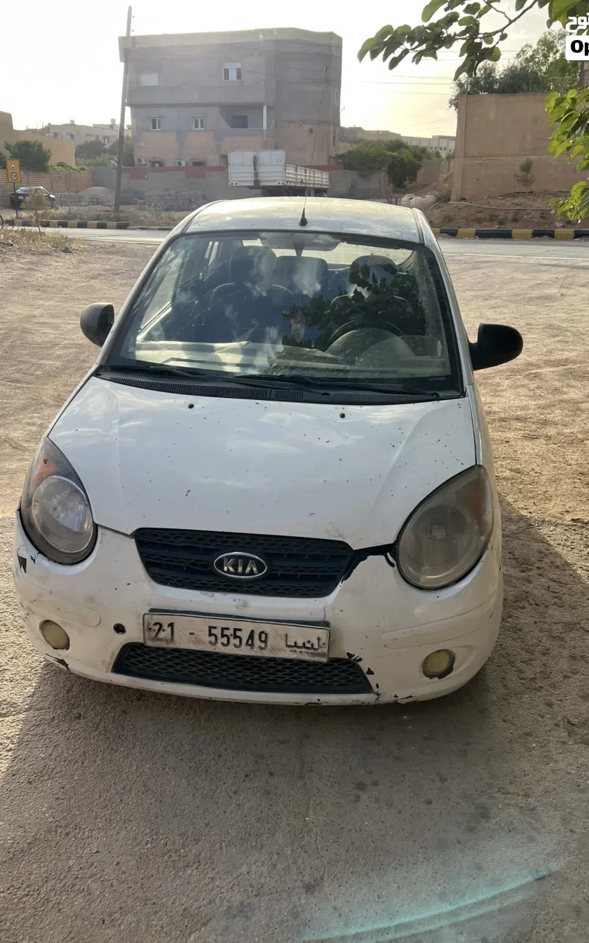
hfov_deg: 44.5
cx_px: 325
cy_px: 472
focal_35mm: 28
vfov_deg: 66.5
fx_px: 719
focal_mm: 5.7
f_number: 1.5
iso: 50
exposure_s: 1/965
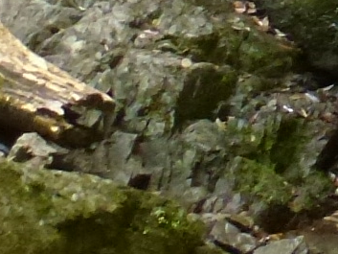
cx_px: 983
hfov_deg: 9.3
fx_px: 1700
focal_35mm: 174
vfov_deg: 7.8
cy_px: -397
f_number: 3.3
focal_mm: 4.3
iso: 400
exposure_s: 1/50
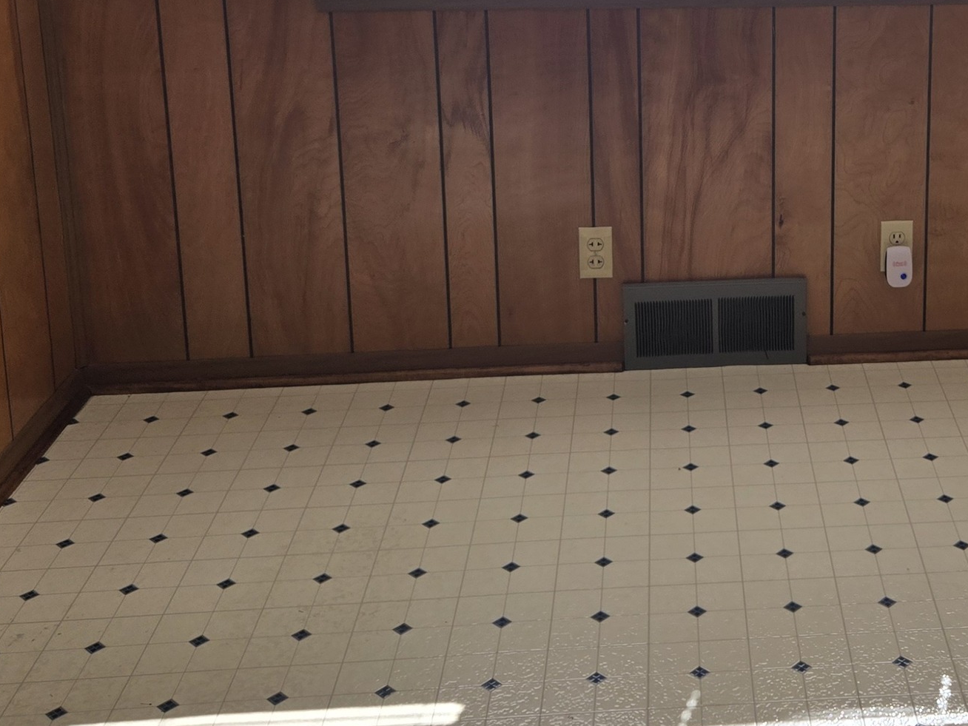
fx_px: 1510
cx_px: 797
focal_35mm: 54
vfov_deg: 26.0
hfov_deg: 34.3
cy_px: 54
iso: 25
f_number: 1.8
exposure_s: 1/328
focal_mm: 5.4
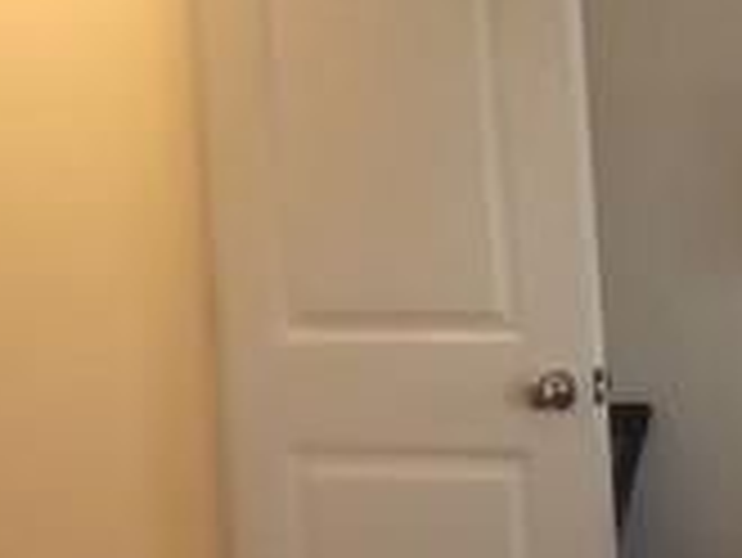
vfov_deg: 9.1
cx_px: 1367
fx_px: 3454
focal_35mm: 161
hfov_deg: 11.3
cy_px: -86
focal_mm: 5.4
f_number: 1.8
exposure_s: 1/60
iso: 100
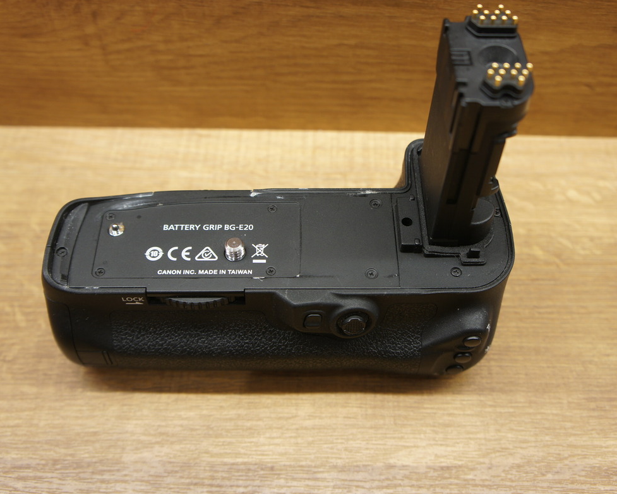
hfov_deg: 47.9
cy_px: 248
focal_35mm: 38
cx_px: 328
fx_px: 694
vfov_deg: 39.2
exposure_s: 1/50
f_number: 4
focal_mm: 22
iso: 200
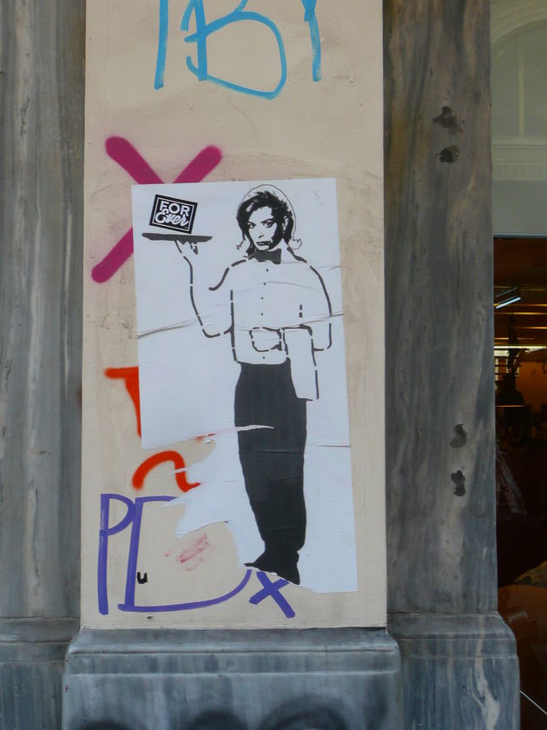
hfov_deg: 26.6
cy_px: 365
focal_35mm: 55
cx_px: 274
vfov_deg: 34.9
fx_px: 1159
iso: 100
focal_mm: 9.1
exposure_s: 1/50
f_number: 4.3
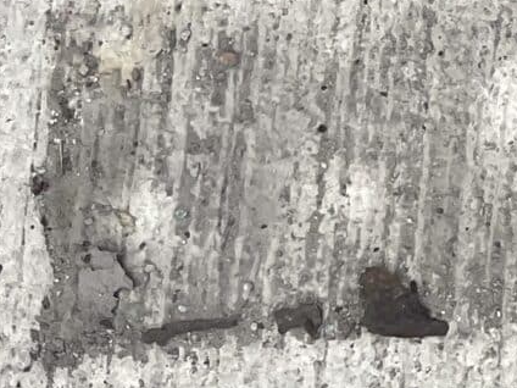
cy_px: -575
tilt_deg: -78.8
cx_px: 1419
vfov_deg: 8.5
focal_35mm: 157
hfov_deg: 10.1
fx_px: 2345
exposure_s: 1/569
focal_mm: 5.1
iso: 50
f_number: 1.6
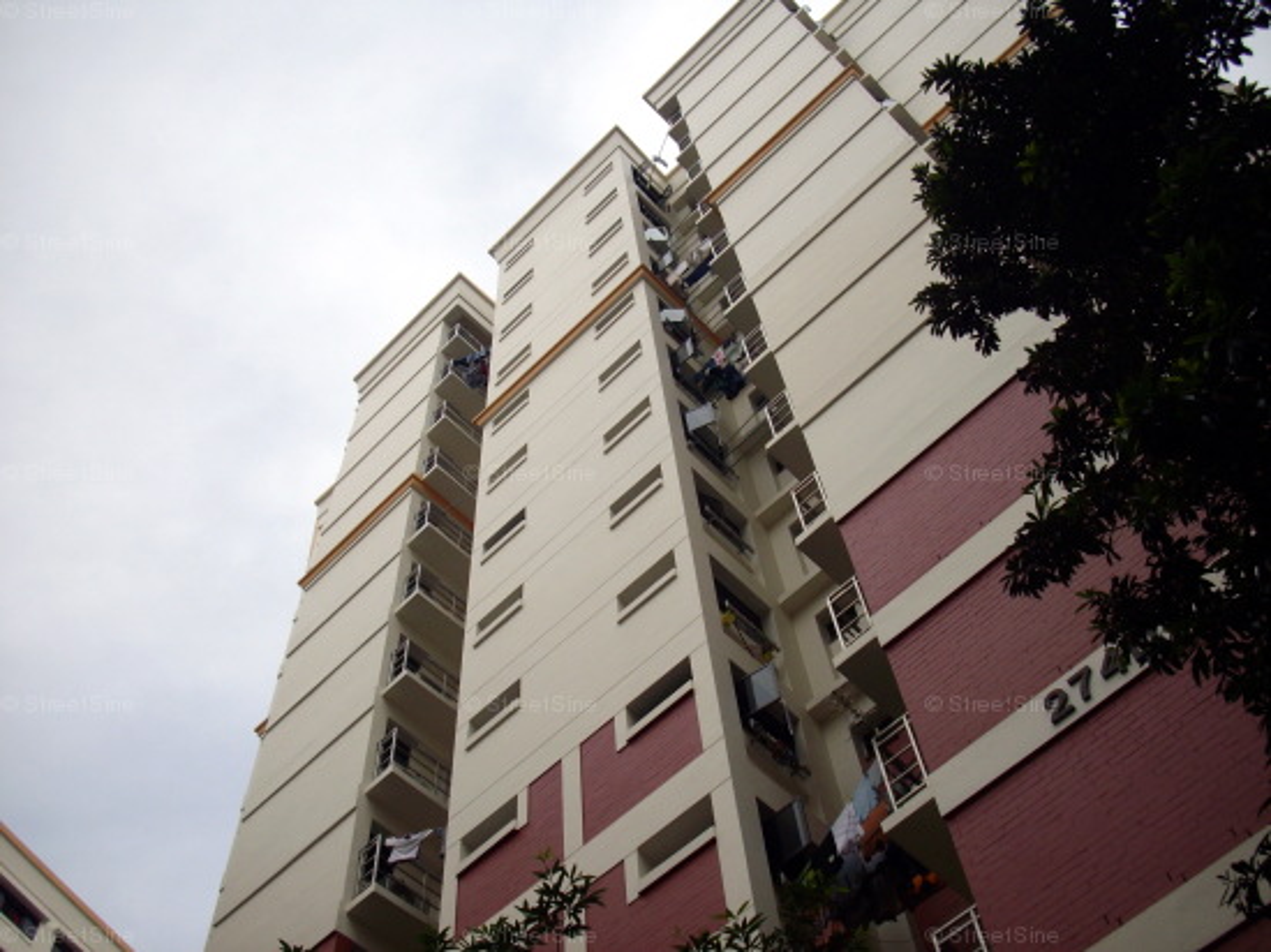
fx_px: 1358
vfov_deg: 38.6
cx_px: 636
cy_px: 476
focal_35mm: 37
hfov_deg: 50.2
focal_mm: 6.2
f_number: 5.6
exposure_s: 1/250
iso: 80
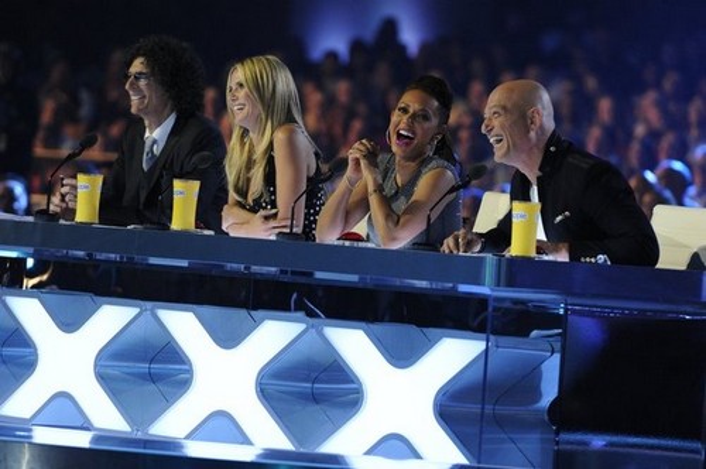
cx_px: 353
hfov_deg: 7.4
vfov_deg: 4.9
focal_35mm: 280
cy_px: 234
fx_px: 5484
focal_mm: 280
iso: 6400
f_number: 4.5
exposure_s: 1/320
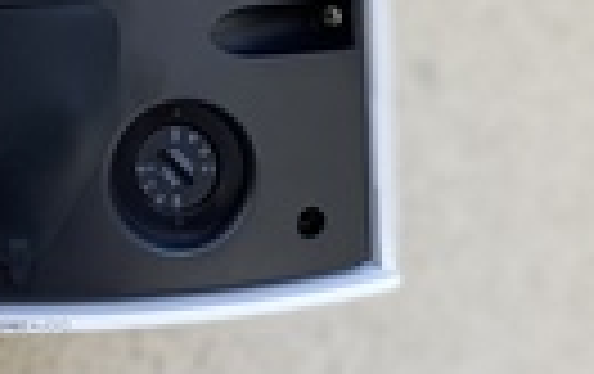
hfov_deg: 19.4
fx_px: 1686
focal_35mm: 104
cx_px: -7
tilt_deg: +5.7
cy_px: -442
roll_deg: +0.4
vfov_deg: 11.1
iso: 32
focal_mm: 4.25
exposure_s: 1/304
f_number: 1.8
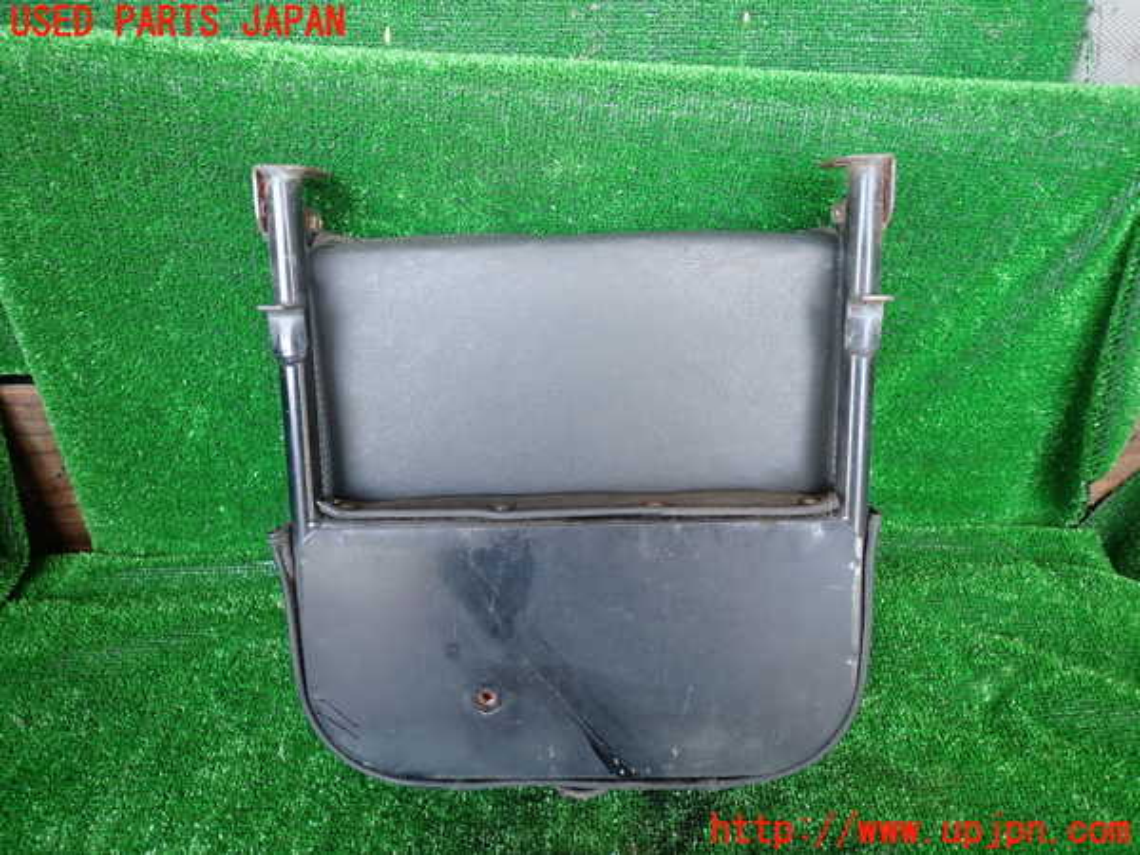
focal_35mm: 25
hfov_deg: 69.4
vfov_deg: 54.9
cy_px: 428
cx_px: 570
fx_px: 823
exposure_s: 1/60
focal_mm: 4.5
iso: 125
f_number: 2
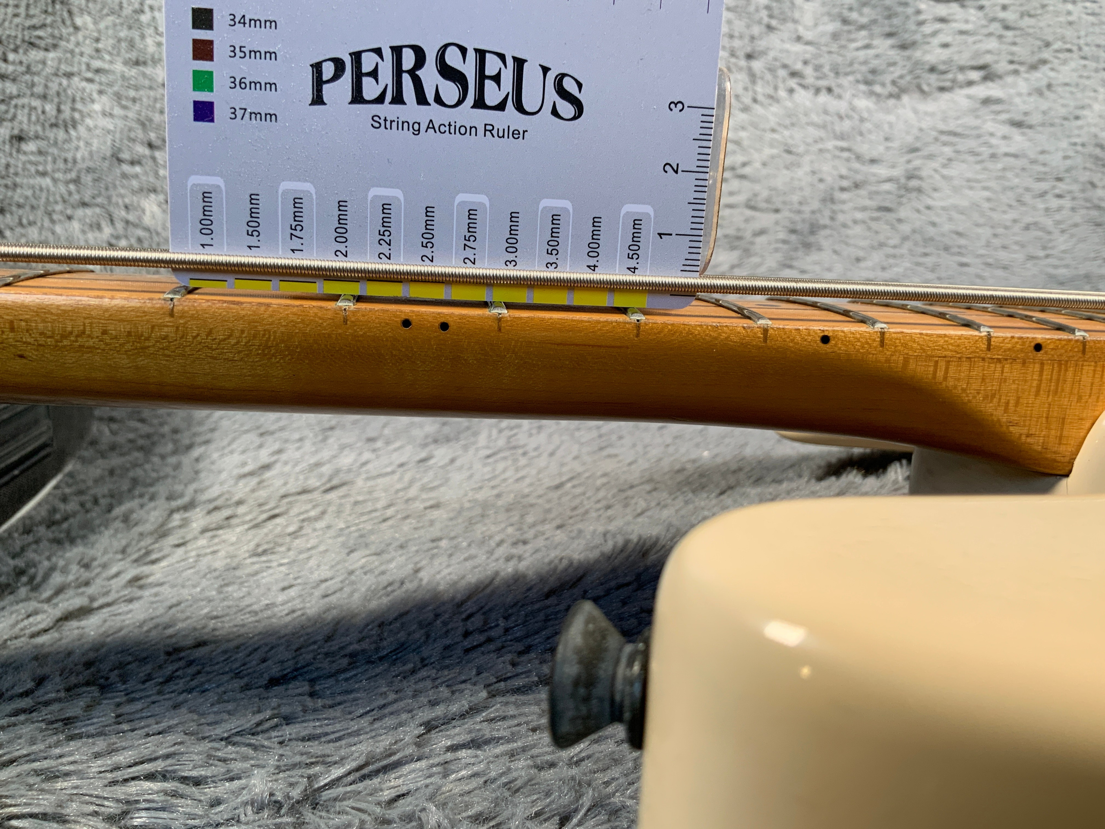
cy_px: 414
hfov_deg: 61.7
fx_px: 926
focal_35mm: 29
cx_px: 552
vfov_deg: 48.2
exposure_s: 1/52
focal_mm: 3
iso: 32
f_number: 1.8
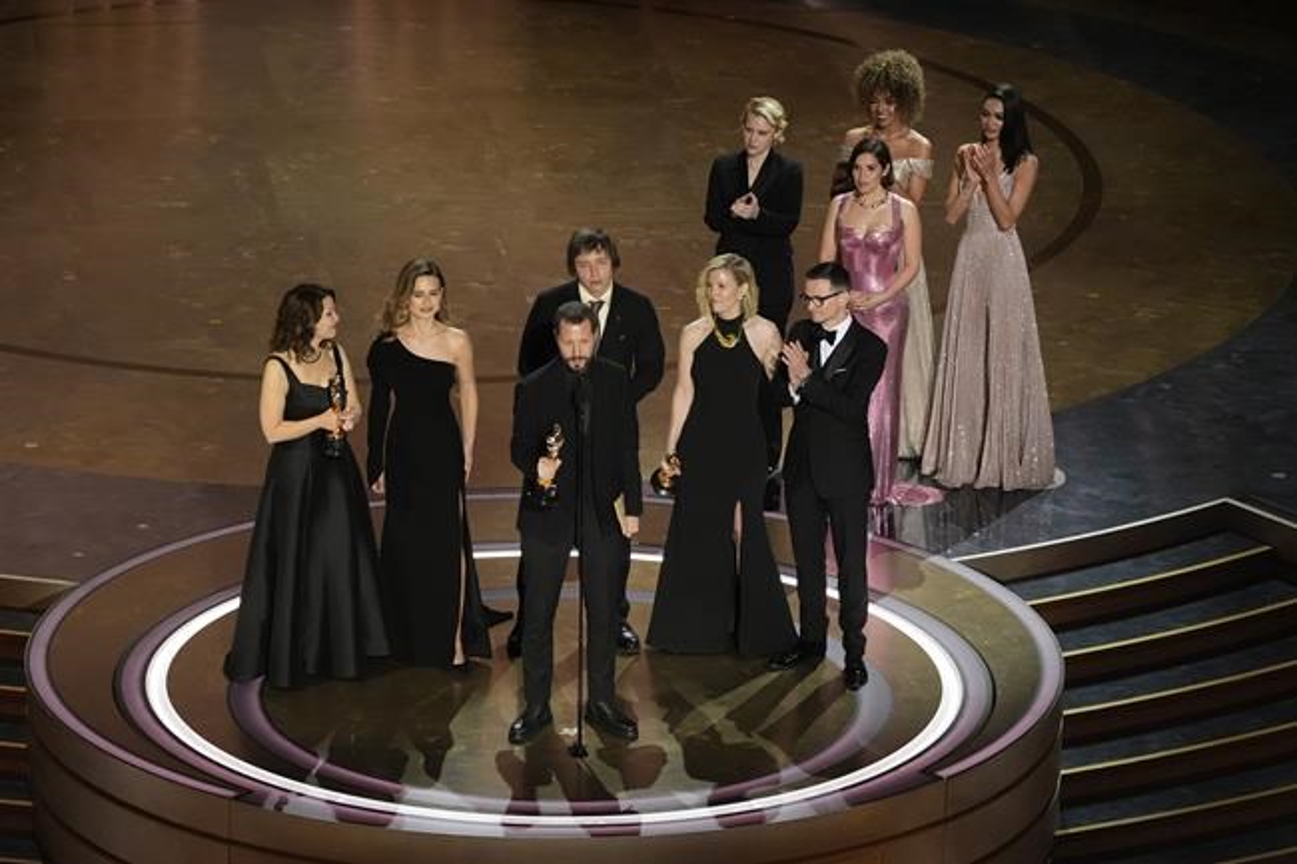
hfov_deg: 10.4
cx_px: 648
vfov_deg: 6.9
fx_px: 7131
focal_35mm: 198
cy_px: 432
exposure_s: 1/400
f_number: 5.6
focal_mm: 198
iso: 6400
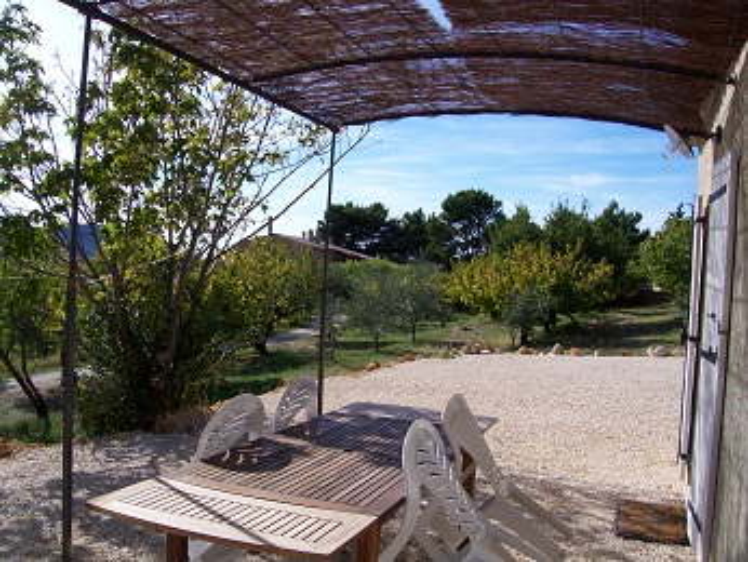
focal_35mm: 34
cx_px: 374
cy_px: 281
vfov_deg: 41.8
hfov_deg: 53.9
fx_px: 735
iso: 80
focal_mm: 5.6
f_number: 5.1
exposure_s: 1/472
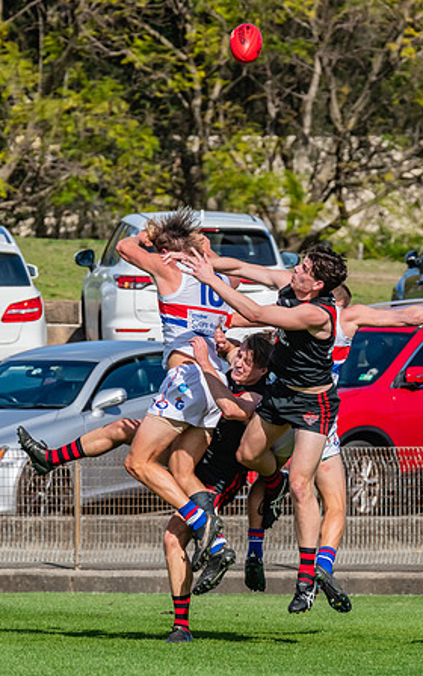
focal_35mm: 668
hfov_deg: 2.0
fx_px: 12321
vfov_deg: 3.1
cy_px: 329
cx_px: 256
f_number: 13
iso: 800
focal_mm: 360
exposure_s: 1/1600
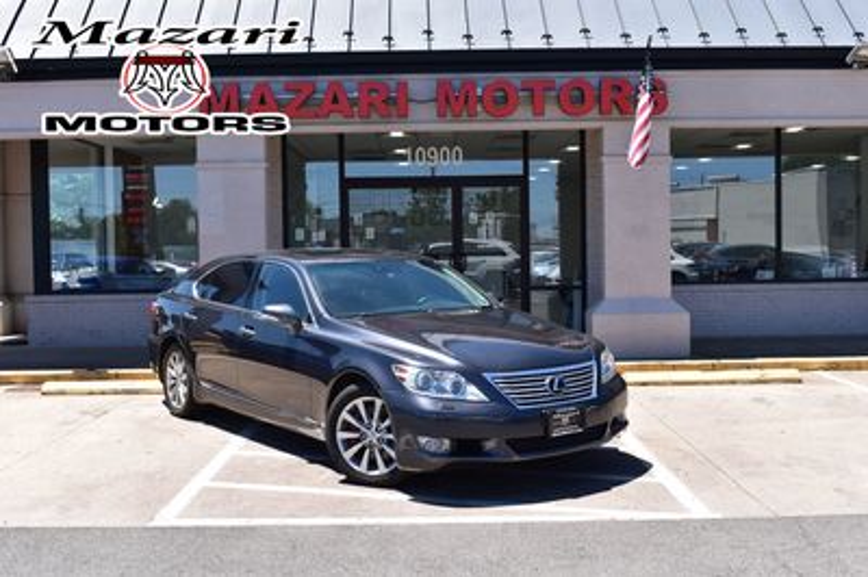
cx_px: 434
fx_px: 976
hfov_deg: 48.0
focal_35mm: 40
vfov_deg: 33.0
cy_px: 288
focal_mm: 27
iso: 400
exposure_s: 1/400
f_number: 11
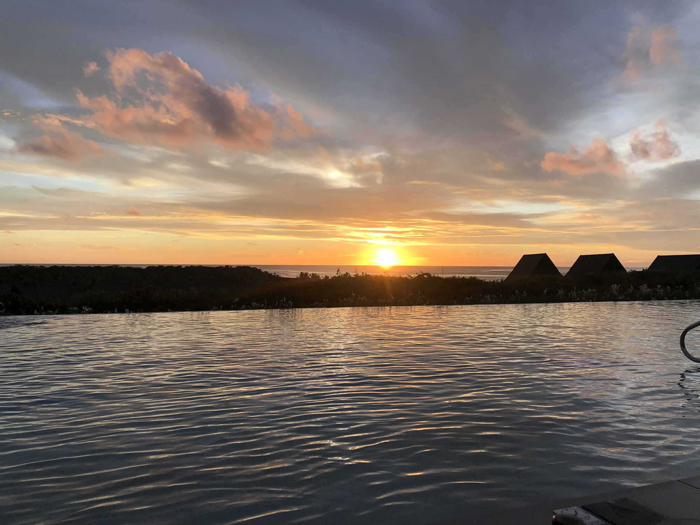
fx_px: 566
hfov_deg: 63.4
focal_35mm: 28
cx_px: 350
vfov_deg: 49.7
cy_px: 262
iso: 20
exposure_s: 1/727
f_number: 1.8
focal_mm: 4
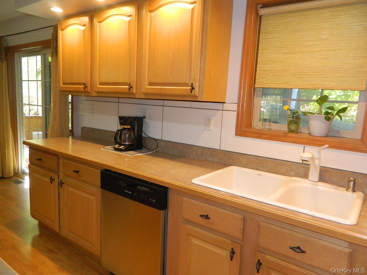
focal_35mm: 25
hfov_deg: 69.4
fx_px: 265
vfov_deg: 54.9
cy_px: 138
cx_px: 184
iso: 200
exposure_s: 1/30
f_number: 3.1
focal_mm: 4.5
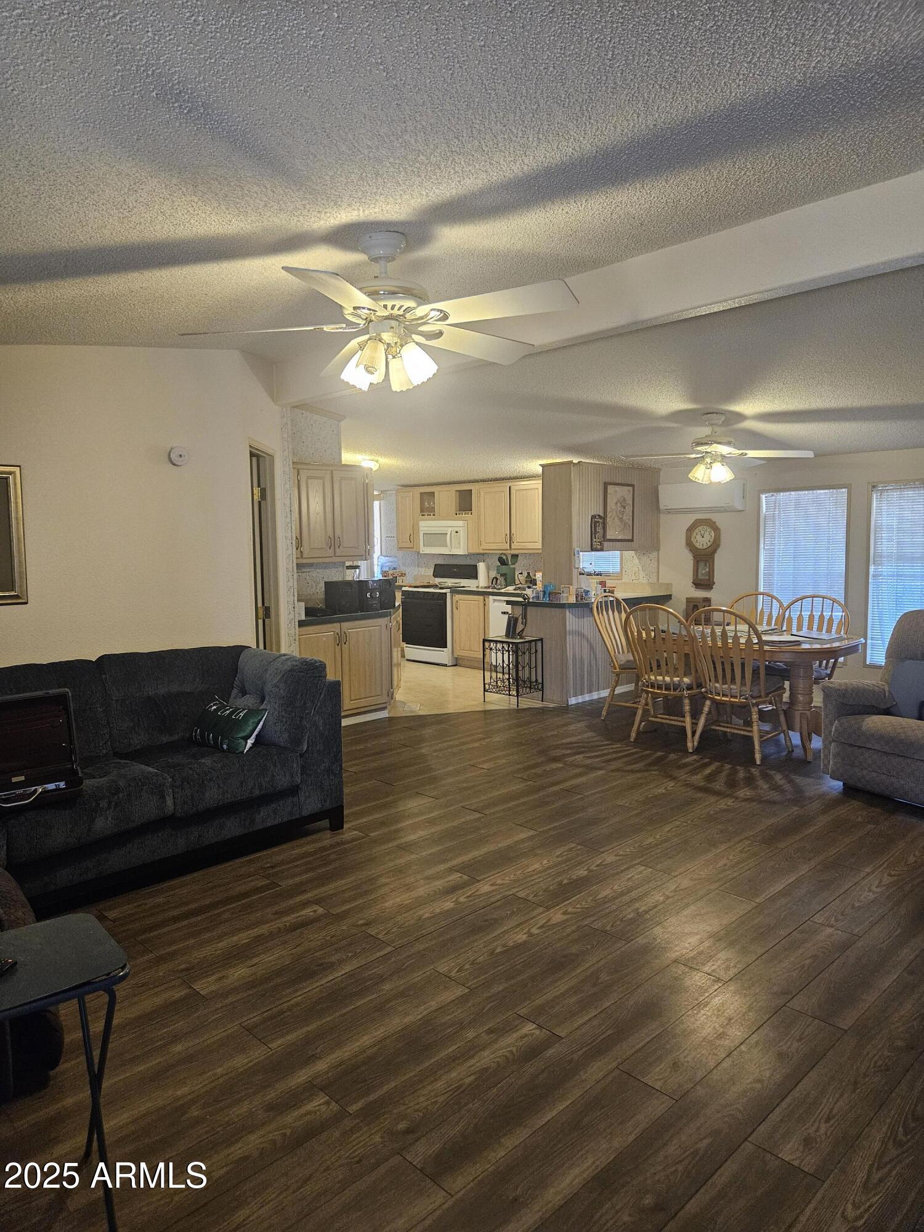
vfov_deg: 73.9
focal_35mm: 23
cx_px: 462
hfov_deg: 58.9
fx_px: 819
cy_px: 616
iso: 640
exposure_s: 1/120
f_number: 1.8
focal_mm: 5.4
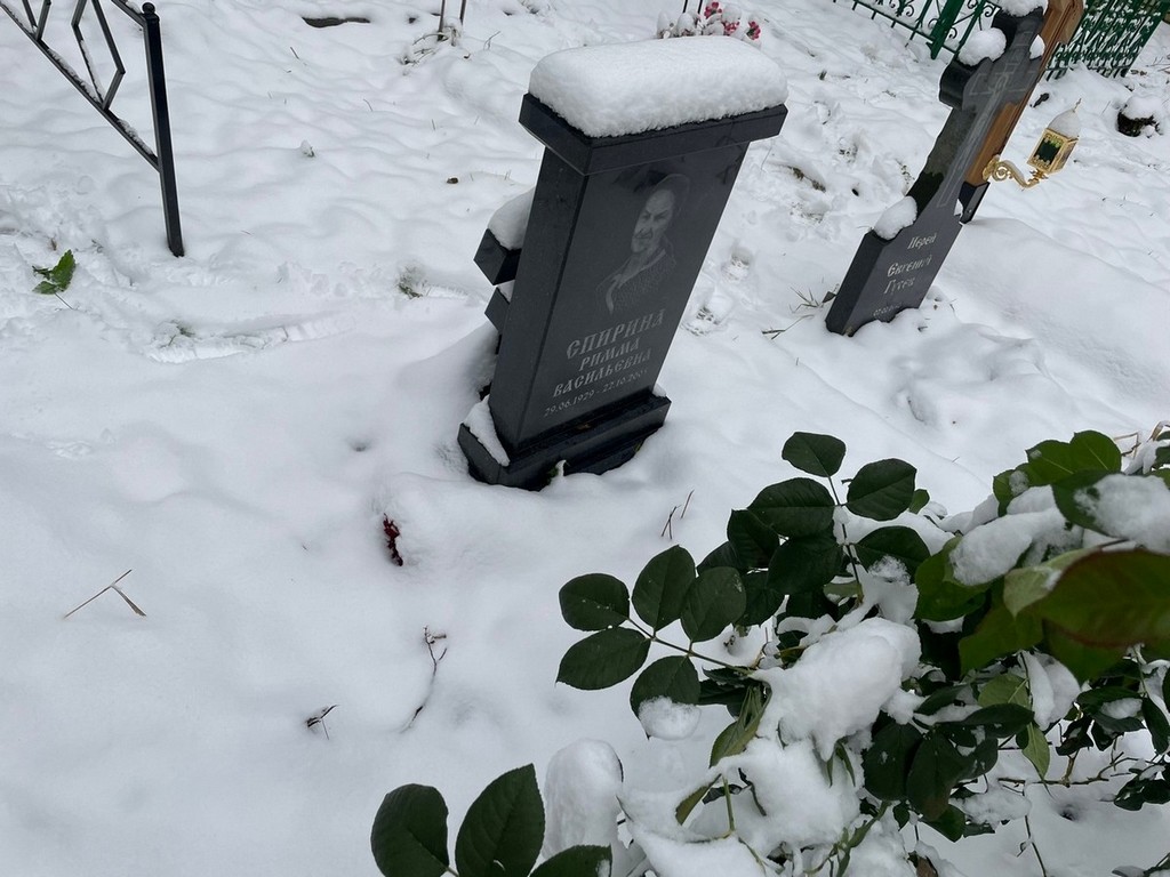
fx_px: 879
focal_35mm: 26
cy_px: 438
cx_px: 585
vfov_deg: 53.1
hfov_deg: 67.3
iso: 40
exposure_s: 1/121
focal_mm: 4.2
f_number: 1.6
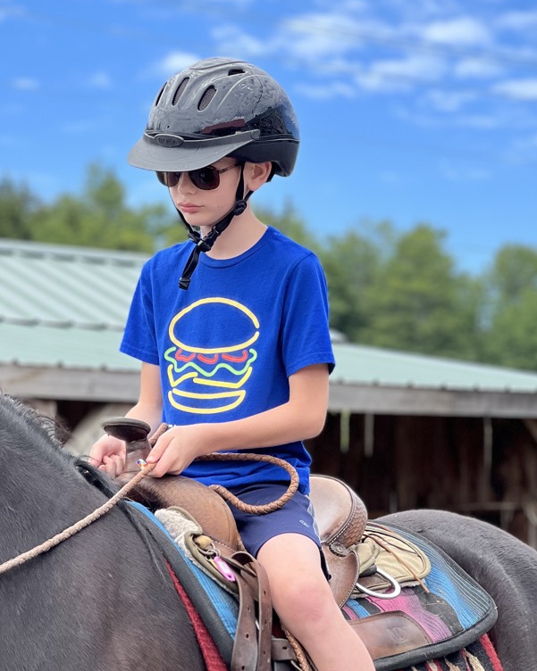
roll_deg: -0.1
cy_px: 418
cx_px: 216
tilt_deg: +4.3
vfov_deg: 16.0
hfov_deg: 12.8
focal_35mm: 120
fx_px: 2385
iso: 32
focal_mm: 9
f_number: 2.8
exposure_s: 1/354
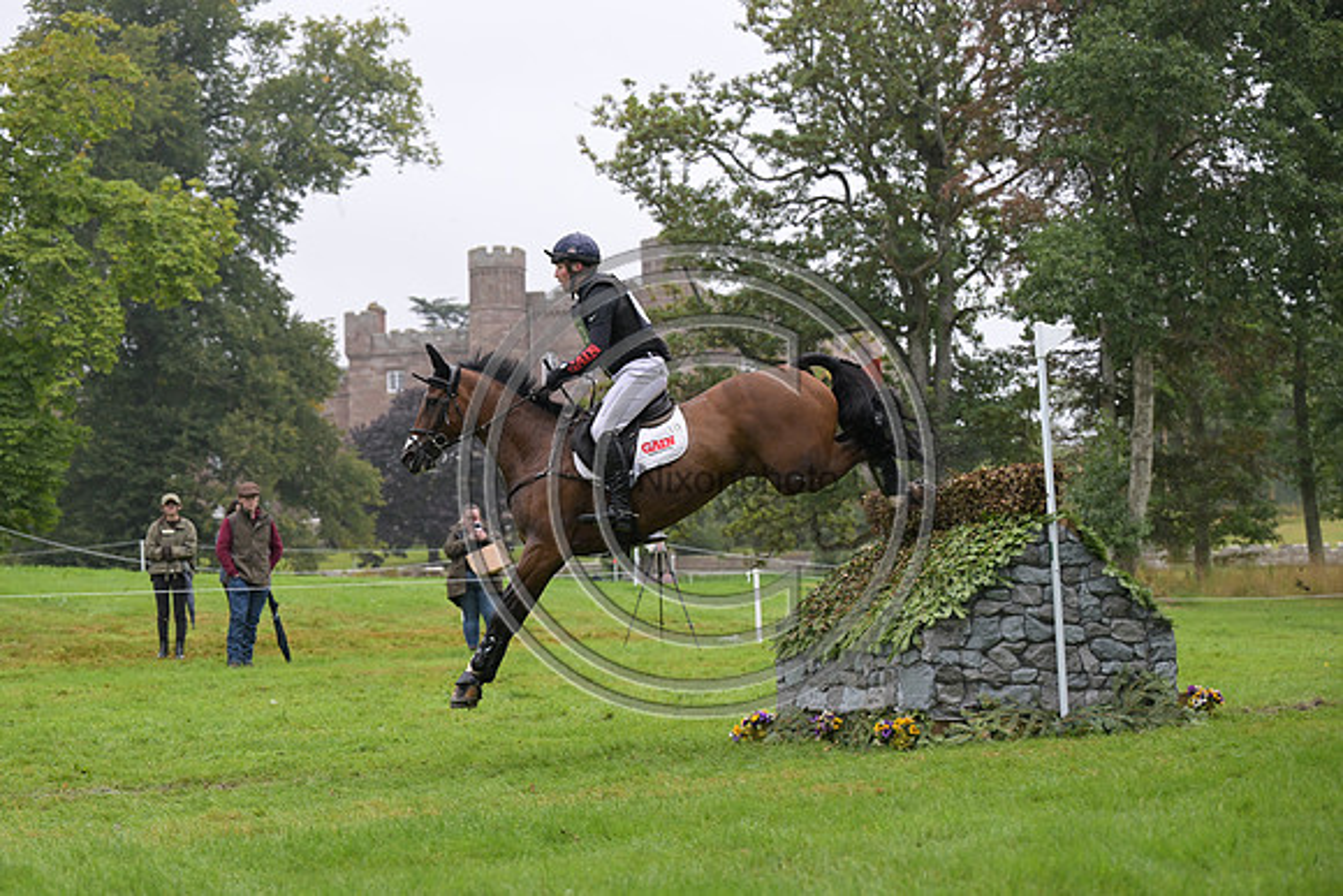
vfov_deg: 16.7
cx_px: 672
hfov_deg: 24.8
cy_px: 448
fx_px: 3060
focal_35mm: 82
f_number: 4
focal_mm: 82
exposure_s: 1/1250
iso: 1000
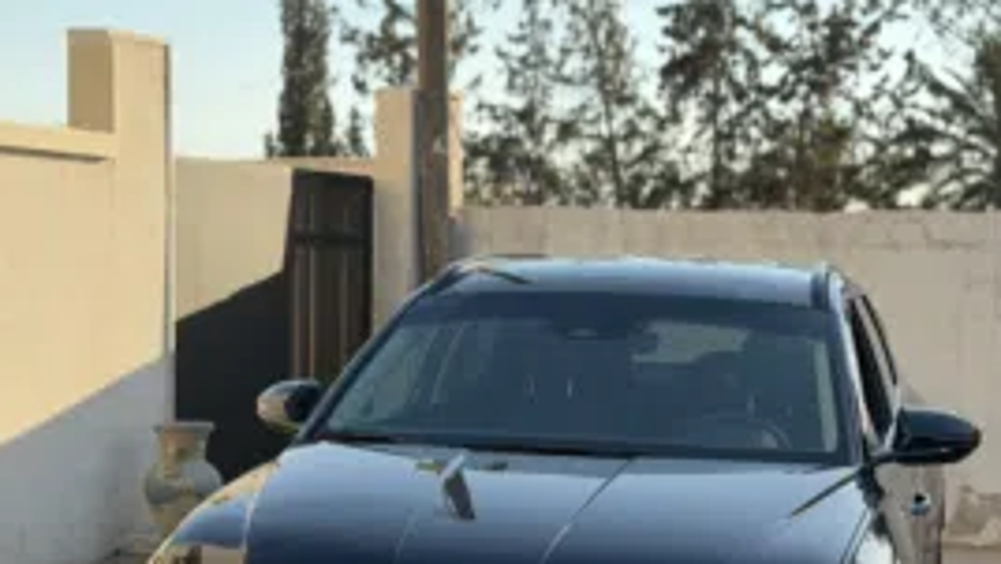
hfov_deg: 27.2
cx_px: 545
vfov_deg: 15.3
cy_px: 523
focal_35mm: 78
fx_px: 2071
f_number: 1.78
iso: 100
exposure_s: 1/2146
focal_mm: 6.76
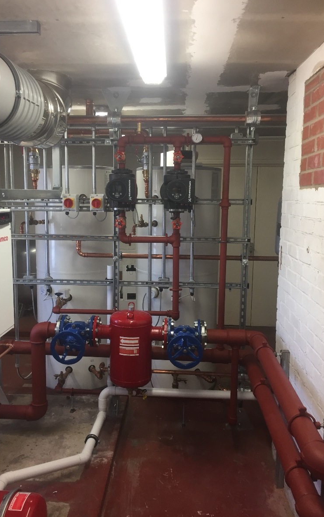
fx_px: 438
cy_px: 258
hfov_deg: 40.5
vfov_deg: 61.2
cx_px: 141
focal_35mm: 31
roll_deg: -1.2
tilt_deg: -7.7
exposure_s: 1/33
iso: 40
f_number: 2.2
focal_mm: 4.15
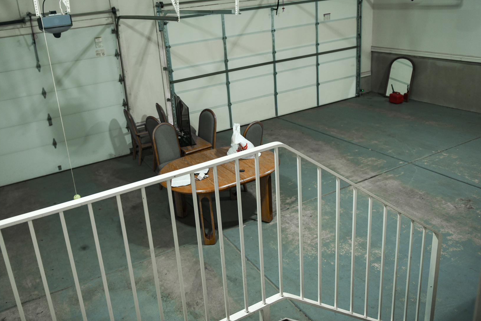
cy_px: 121
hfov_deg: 61.4
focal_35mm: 30
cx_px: 194
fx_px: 401
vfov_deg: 43.3
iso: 320
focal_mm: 24
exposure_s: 1/60
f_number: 2.8
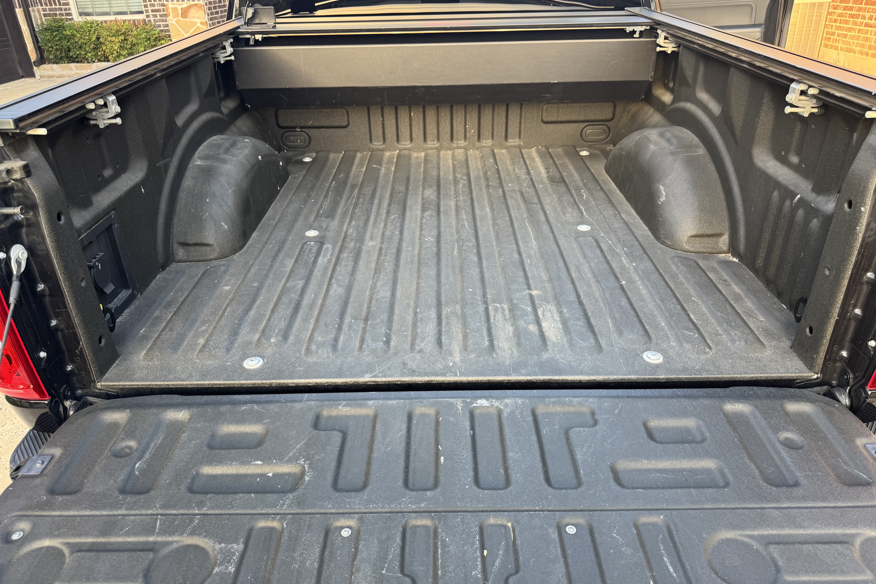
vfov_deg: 51.3
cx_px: 438
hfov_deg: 71.5
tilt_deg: -27.9
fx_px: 608
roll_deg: +2.2
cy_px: 289
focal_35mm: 25
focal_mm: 6.76
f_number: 1.78
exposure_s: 1/121
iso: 80
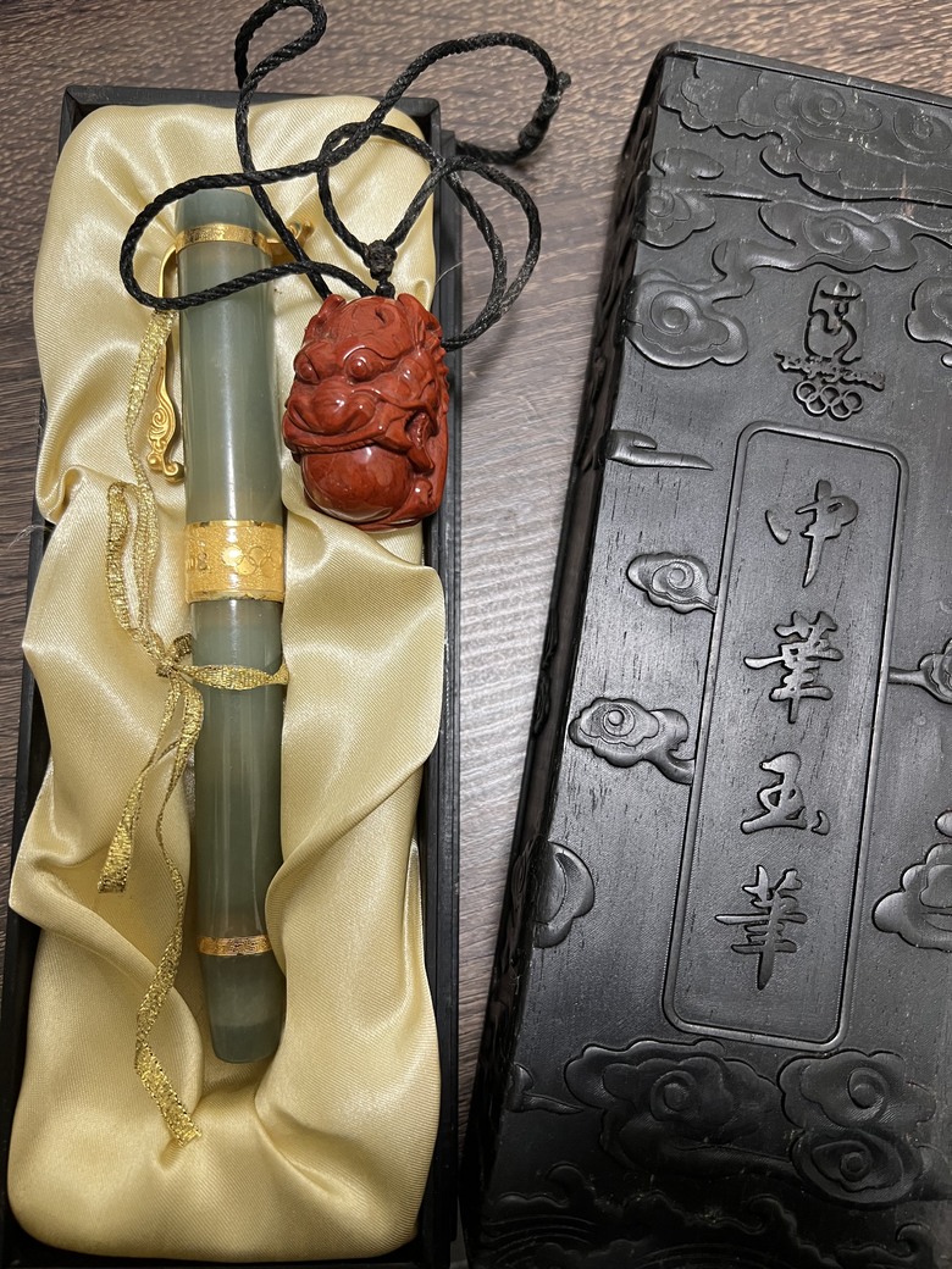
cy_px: 634
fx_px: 953
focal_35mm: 26
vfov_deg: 67.3
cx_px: 476
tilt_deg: -79.8
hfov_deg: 53.1
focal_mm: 5.7
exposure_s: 1/58
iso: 160
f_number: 1.5
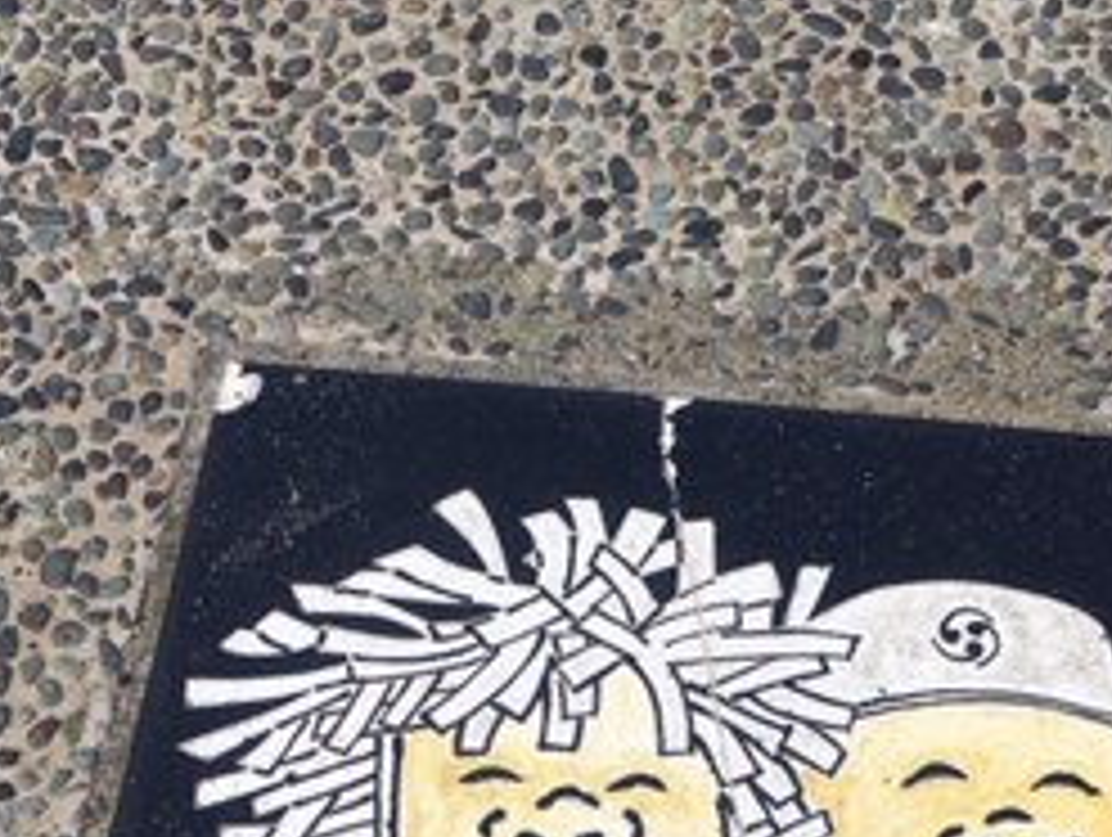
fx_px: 2413
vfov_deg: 18.8
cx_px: 698
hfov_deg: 25.9
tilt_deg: -62.9
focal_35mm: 75
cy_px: 963
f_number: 2.2
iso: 25
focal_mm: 4.15
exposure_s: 1/2331
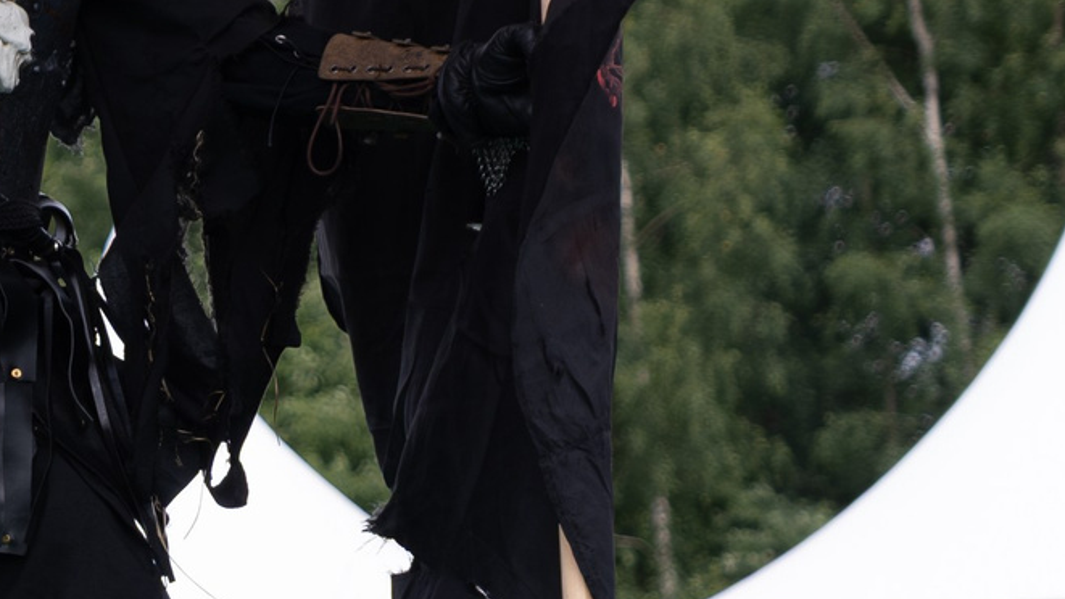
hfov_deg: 7.8
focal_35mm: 276
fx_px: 7795
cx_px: -114
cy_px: 266
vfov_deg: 4.4
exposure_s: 1/1000
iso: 160
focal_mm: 45.5
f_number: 3.2
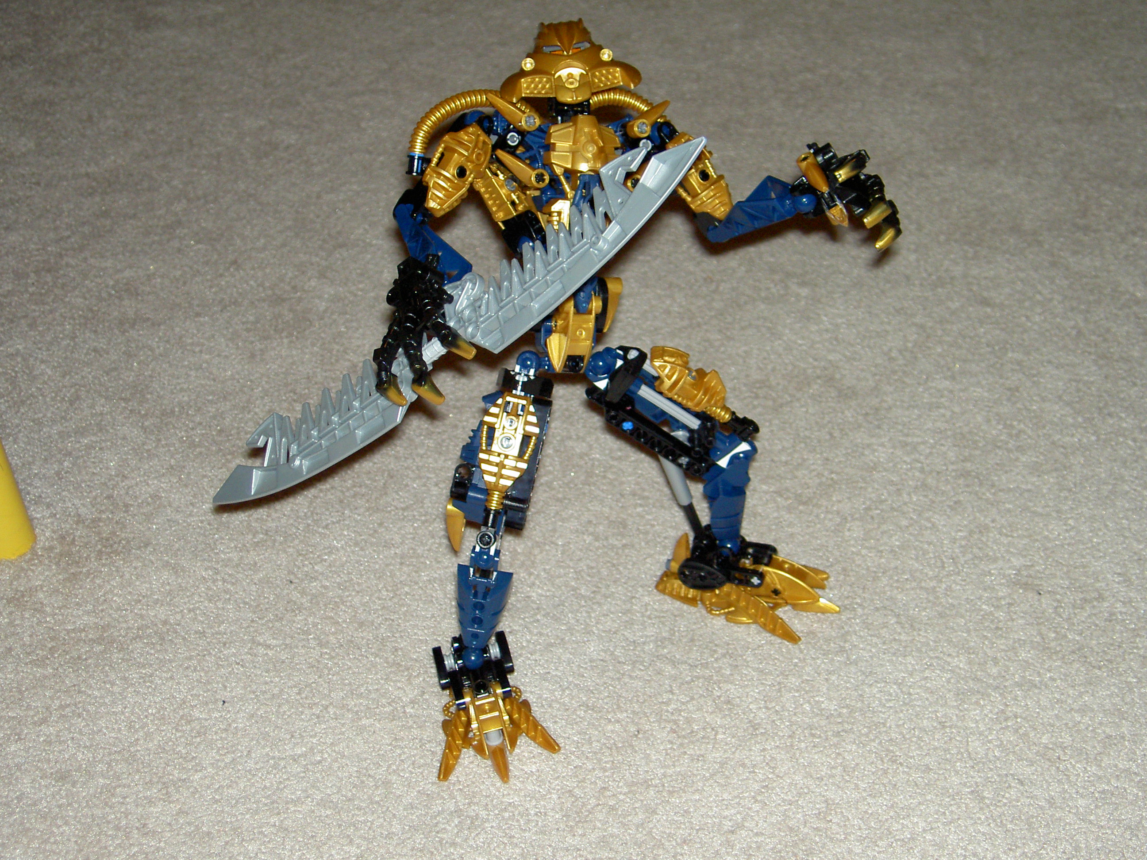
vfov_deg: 26.6
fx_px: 1822
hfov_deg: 34.9
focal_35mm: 55
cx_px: 574
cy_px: 430
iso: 100
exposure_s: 1/68.5
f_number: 3.3
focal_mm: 11.3
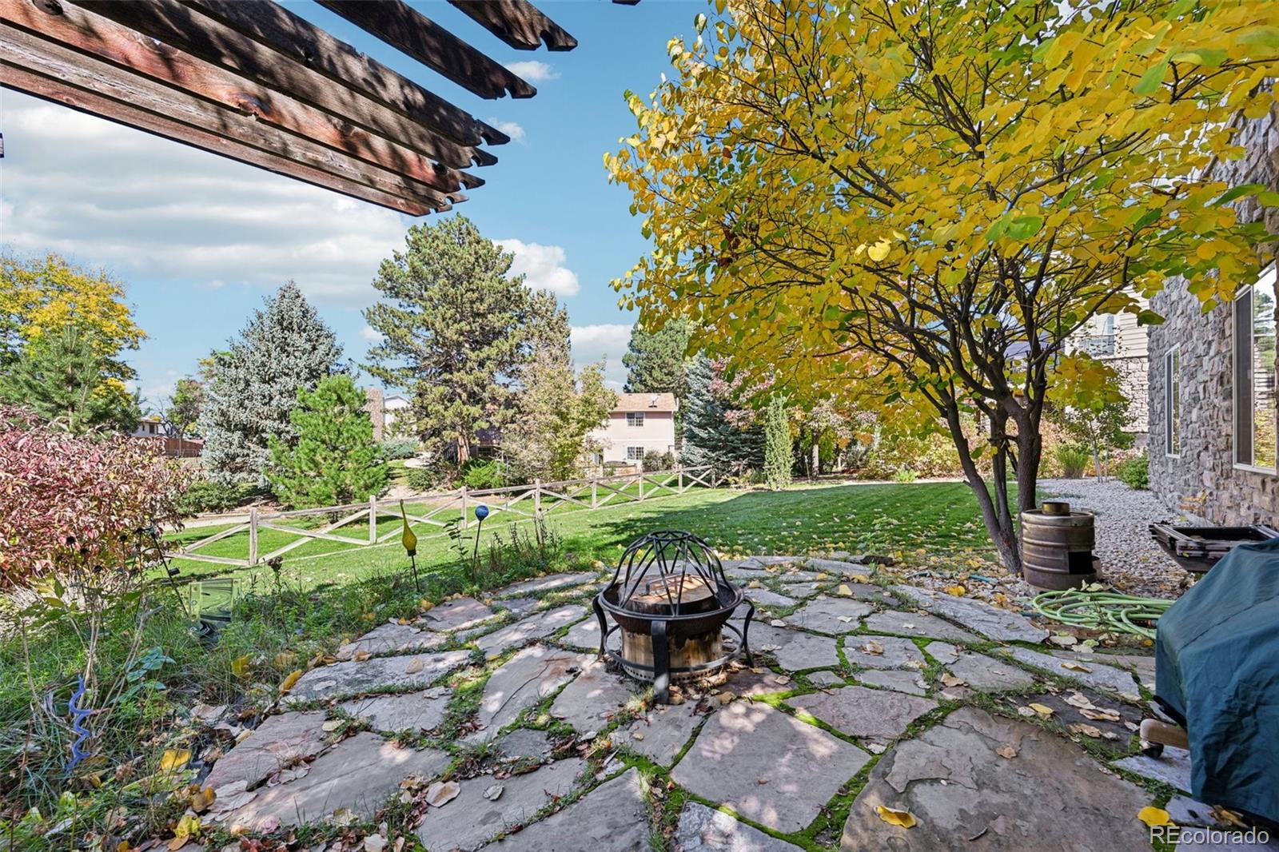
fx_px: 497
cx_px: 640
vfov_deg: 81.2
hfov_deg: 104.3
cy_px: 426
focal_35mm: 14
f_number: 8
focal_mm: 14
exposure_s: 1/30
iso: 64
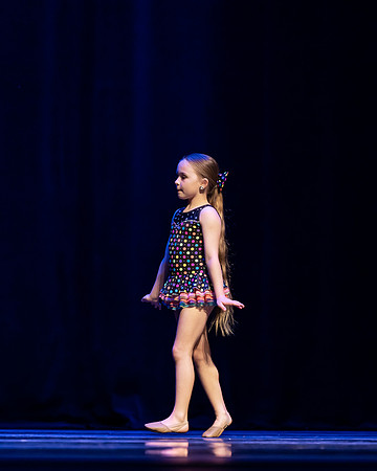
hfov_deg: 6.1
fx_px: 3555
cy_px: 251
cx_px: 196
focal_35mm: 255
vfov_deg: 7.6
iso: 3200
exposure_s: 1/640
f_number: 2.8
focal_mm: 150
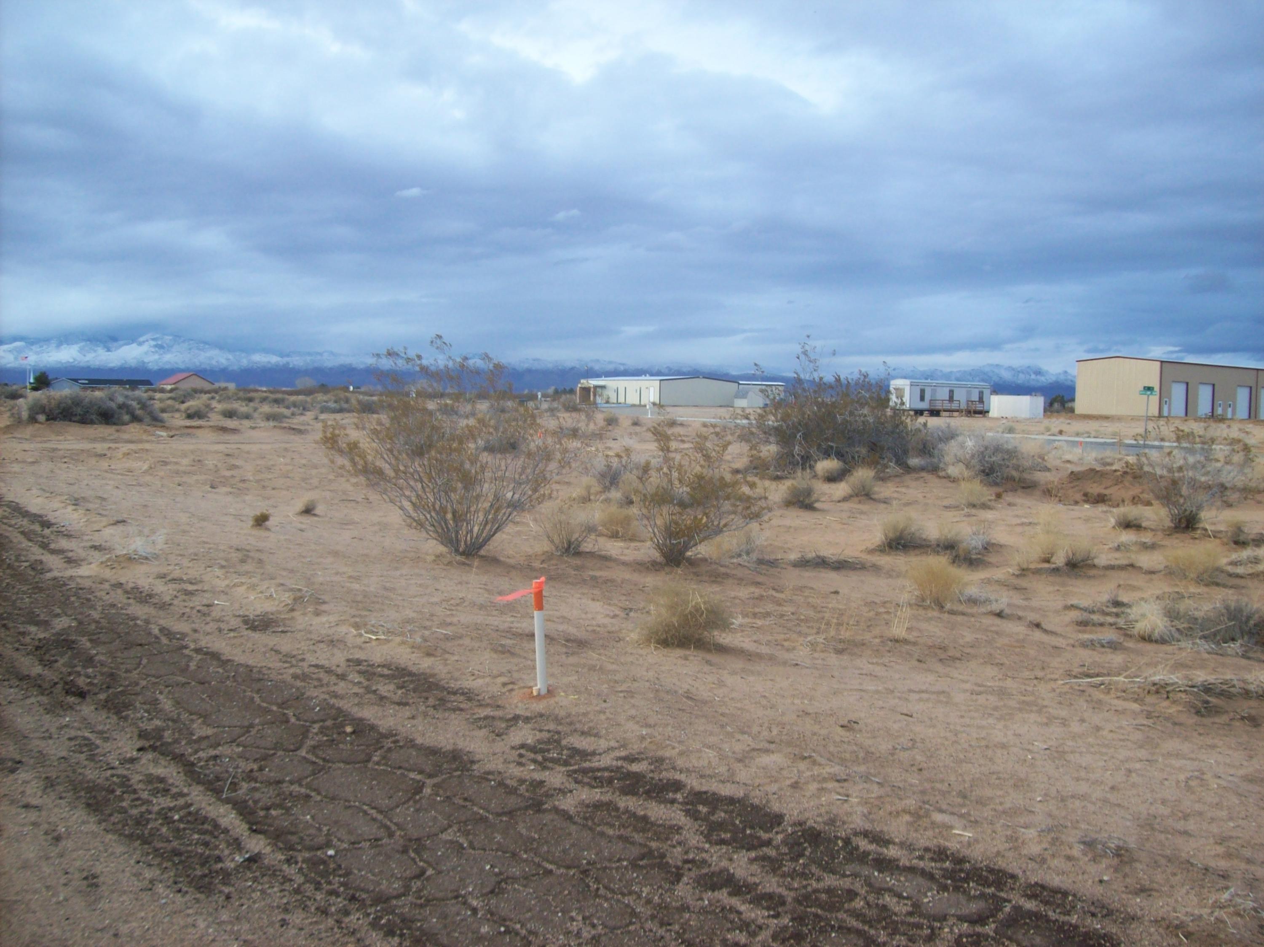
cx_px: 632
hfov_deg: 51.4
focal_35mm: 36
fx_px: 1314
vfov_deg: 39.6
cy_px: 474
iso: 80
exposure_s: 1/194
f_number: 2.7
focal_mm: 6
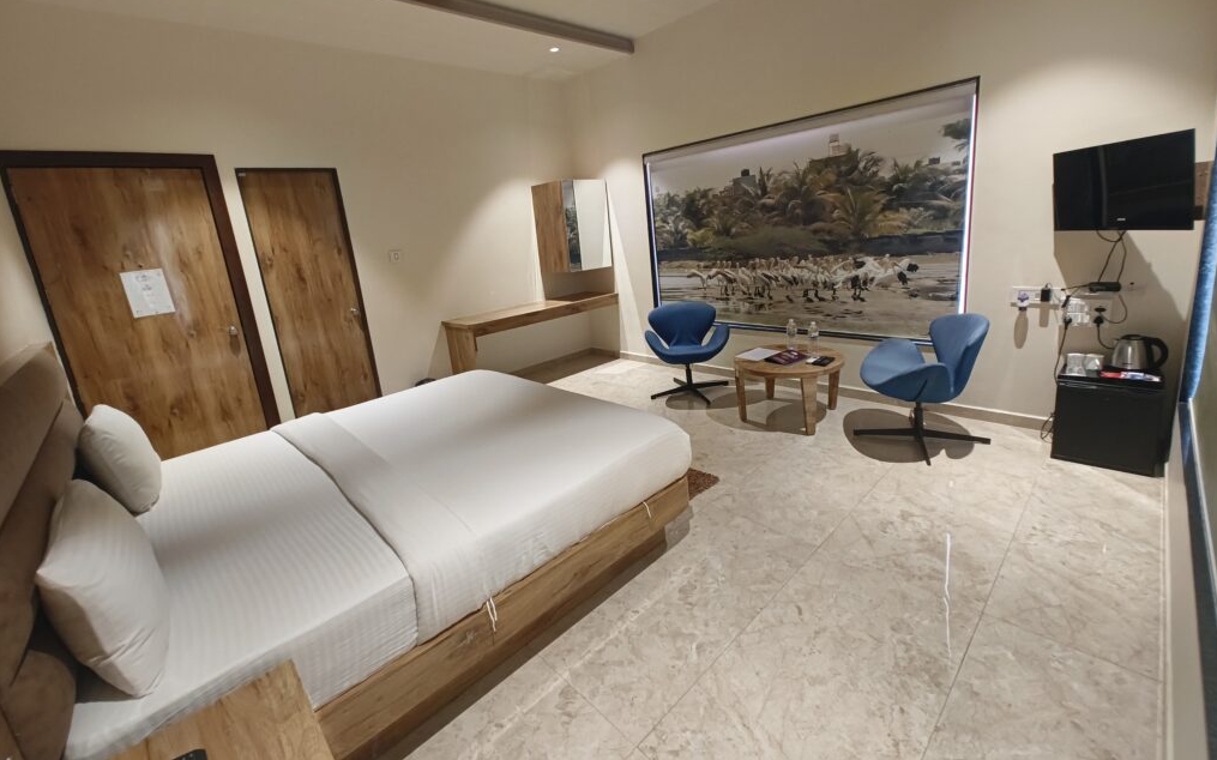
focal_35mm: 15
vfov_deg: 74.6
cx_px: 610
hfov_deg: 101.5
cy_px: 341
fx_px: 497
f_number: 2.2
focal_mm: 2.15
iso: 1688
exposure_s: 1/50
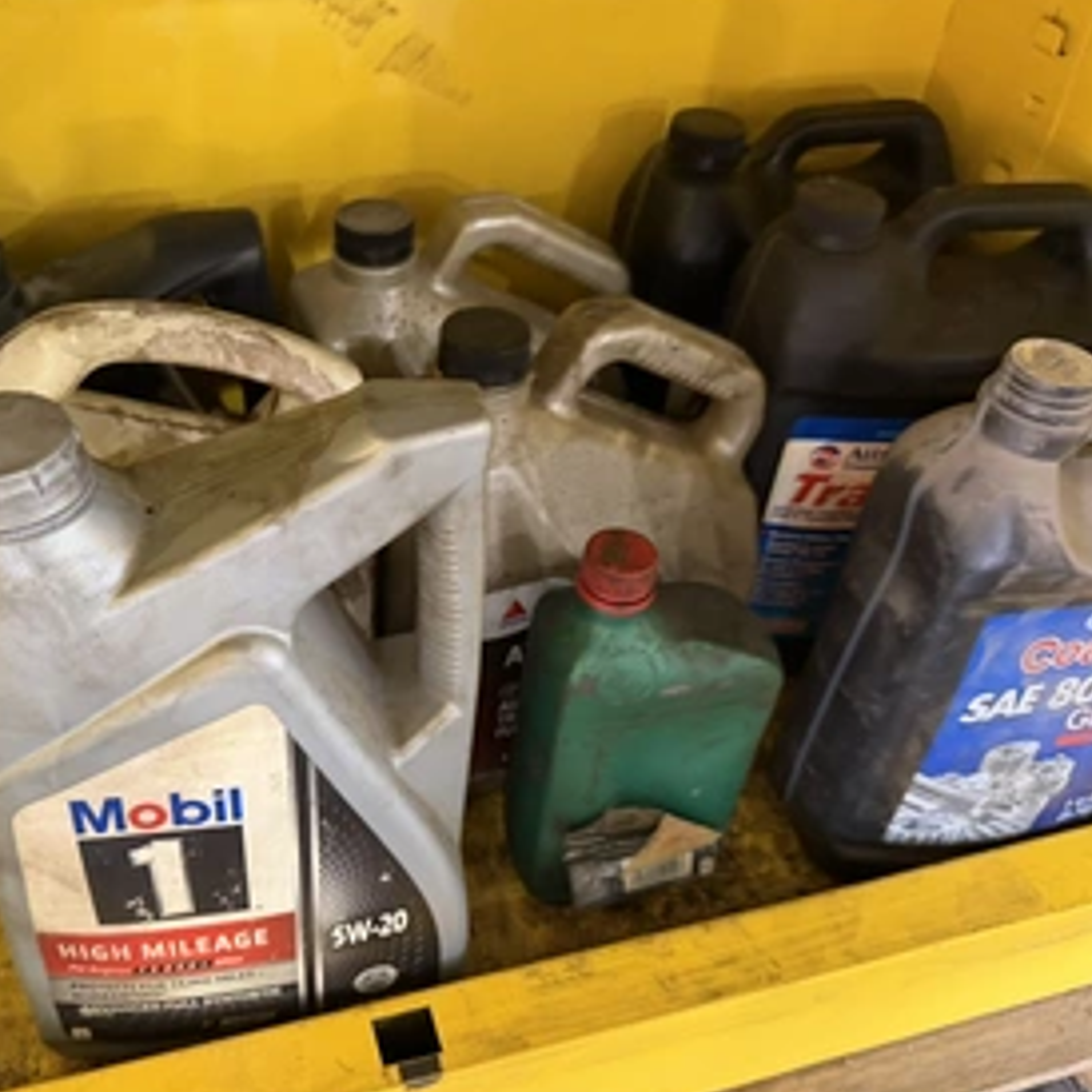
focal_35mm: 31
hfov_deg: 51.9
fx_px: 1106
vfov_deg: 52.5
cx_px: 395
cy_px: 570
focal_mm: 6.76
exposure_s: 1/60
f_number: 1.78
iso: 250
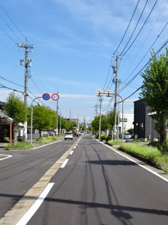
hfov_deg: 27.4
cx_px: 206
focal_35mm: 46
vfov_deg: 41.2
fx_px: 298
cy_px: 124
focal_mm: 4.1
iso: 80
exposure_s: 1/800
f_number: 3.5
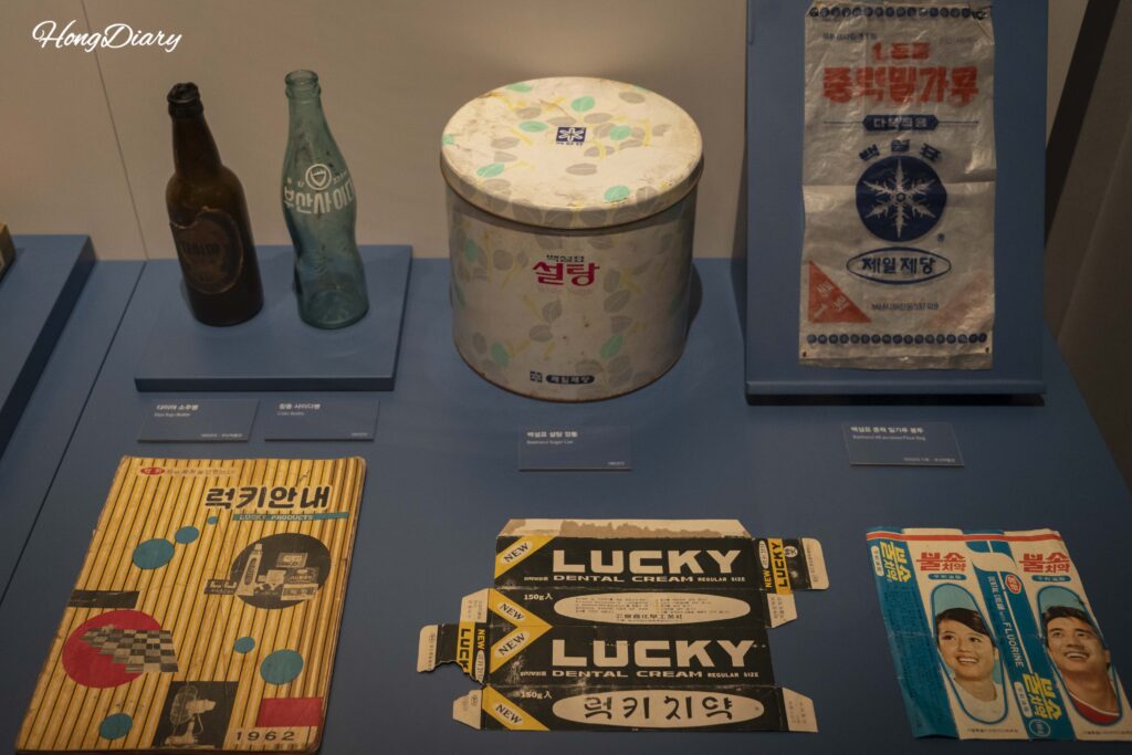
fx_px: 1226
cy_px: 378
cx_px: 566
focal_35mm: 39
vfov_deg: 34.2
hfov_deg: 49.5
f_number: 5
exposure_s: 1/160
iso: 4000
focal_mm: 39
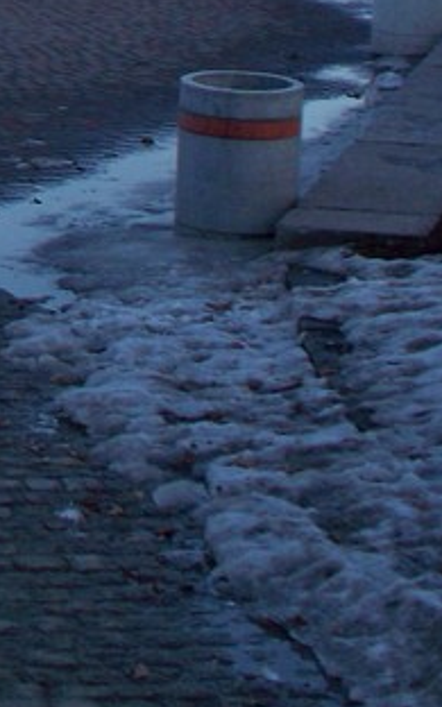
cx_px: -567
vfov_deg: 13.1
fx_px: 2930
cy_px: -299
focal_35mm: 152
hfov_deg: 8.1
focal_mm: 7.54
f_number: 2.8
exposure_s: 1/500
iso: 80
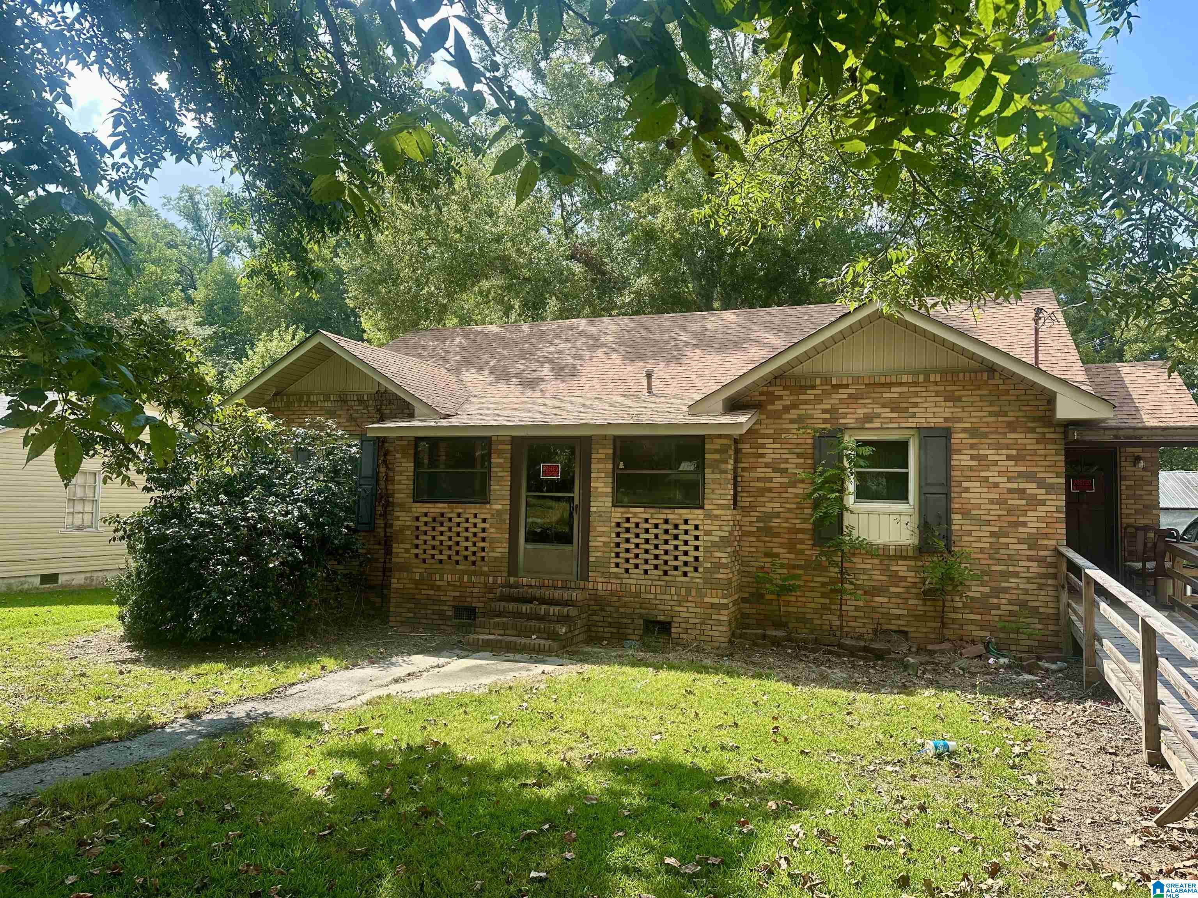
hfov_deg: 71.6
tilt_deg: +4.0
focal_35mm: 24
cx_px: 599
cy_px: 449
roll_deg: -0.7
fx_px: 831
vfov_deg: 56.8
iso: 80
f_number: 1.78
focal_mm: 6.86
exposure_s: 1/1289
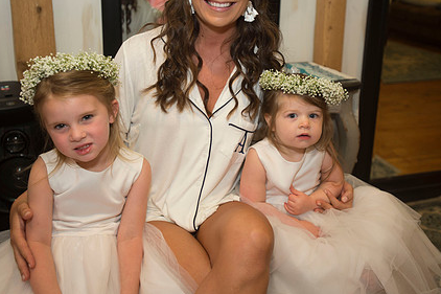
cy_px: 106
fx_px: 539
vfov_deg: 30.3
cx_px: 225
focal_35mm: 44
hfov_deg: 44.5
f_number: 2.8
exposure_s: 1/100
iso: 640
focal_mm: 32
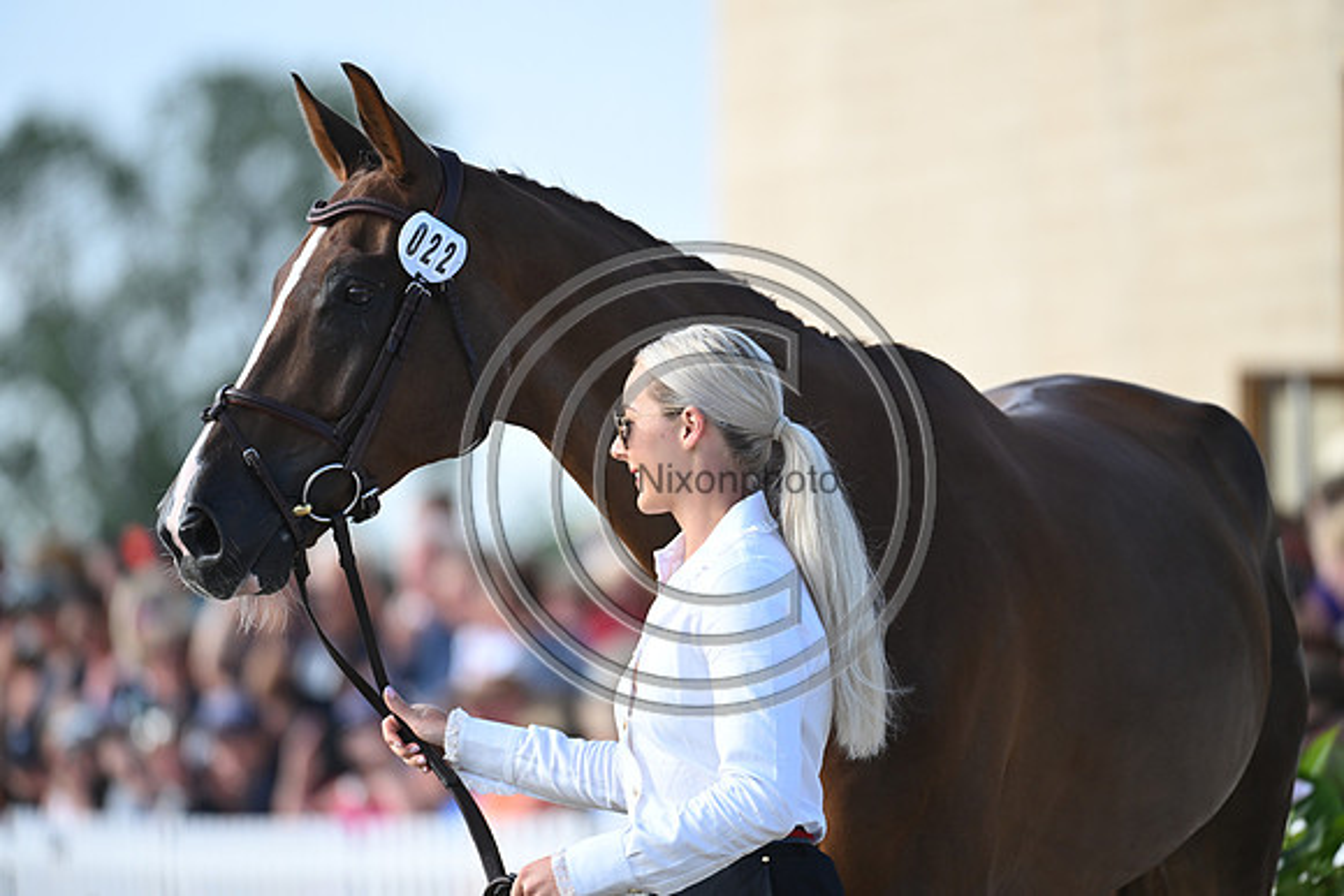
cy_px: 448
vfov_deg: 3.6
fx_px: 14189
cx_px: 672
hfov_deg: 5.4
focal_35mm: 380
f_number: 5
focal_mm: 380
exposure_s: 1/1600
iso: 900
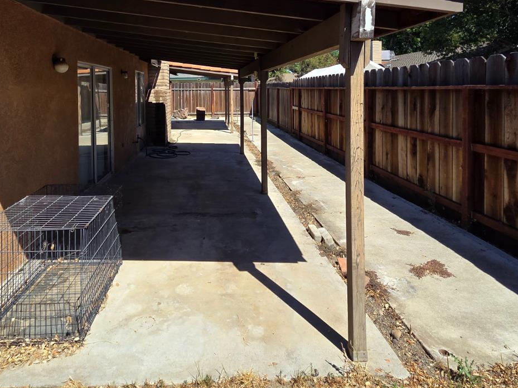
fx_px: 314
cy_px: 99
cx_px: 222
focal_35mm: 21
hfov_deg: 78.5
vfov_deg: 60.1
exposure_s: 1/2000
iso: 64
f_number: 2.2
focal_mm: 2.2
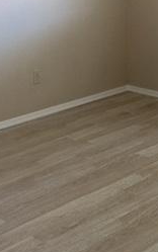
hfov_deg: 16.5
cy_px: 39
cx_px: 107
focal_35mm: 79
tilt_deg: -10.5
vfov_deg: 25.5
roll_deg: -0.3
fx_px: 543
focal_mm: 4.15
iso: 50
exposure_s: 1/15
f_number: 2.2
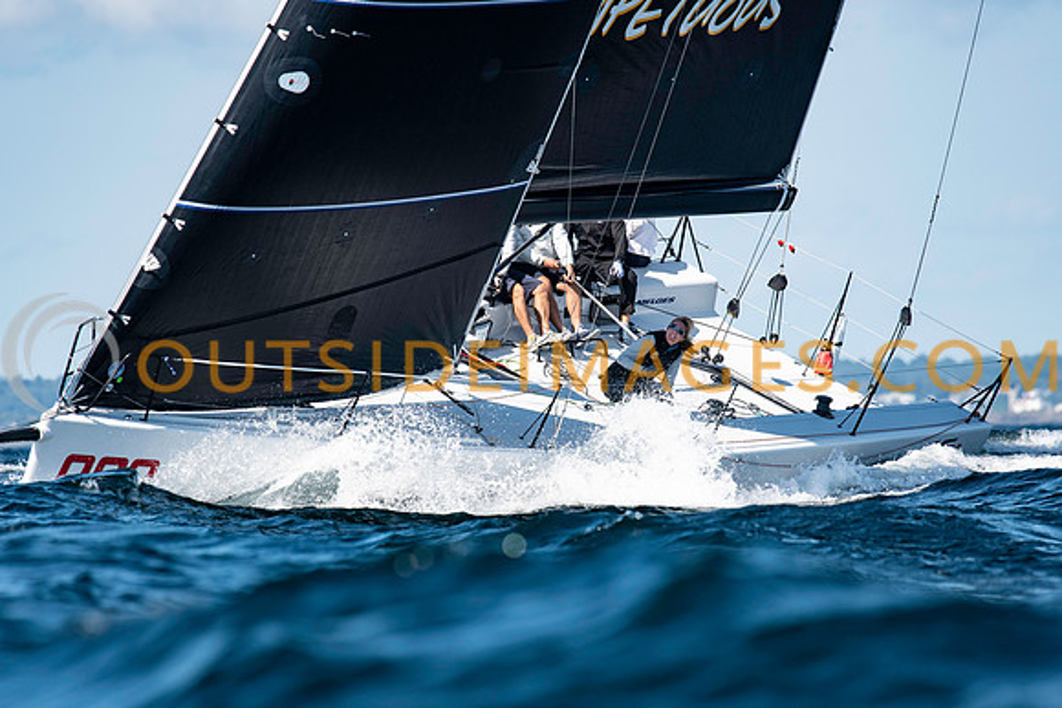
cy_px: 354
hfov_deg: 4.4
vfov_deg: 2.9
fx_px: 13840
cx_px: 531
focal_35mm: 469
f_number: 5
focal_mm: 300
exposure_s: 1/1600
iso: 320
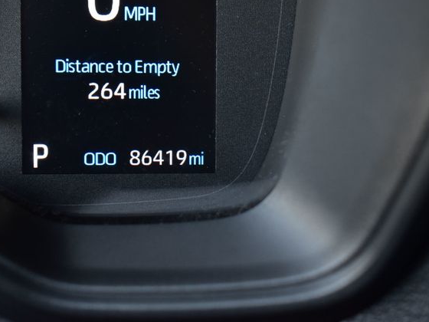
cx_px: 201
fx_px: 1122
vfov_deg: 16.3
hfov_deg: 21.6
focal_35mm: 91
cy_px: 160
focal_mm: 55
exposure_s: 1/15
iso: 1100
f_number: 6.3
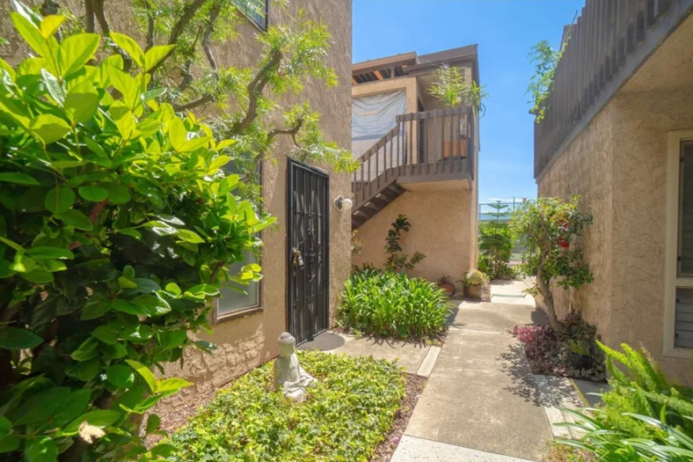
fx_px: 308
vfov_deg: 73.7
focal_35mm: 16
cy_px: 245
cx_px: 344
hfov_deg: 96.7
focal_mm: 10
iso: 100
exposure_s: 1/400
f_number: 7.1
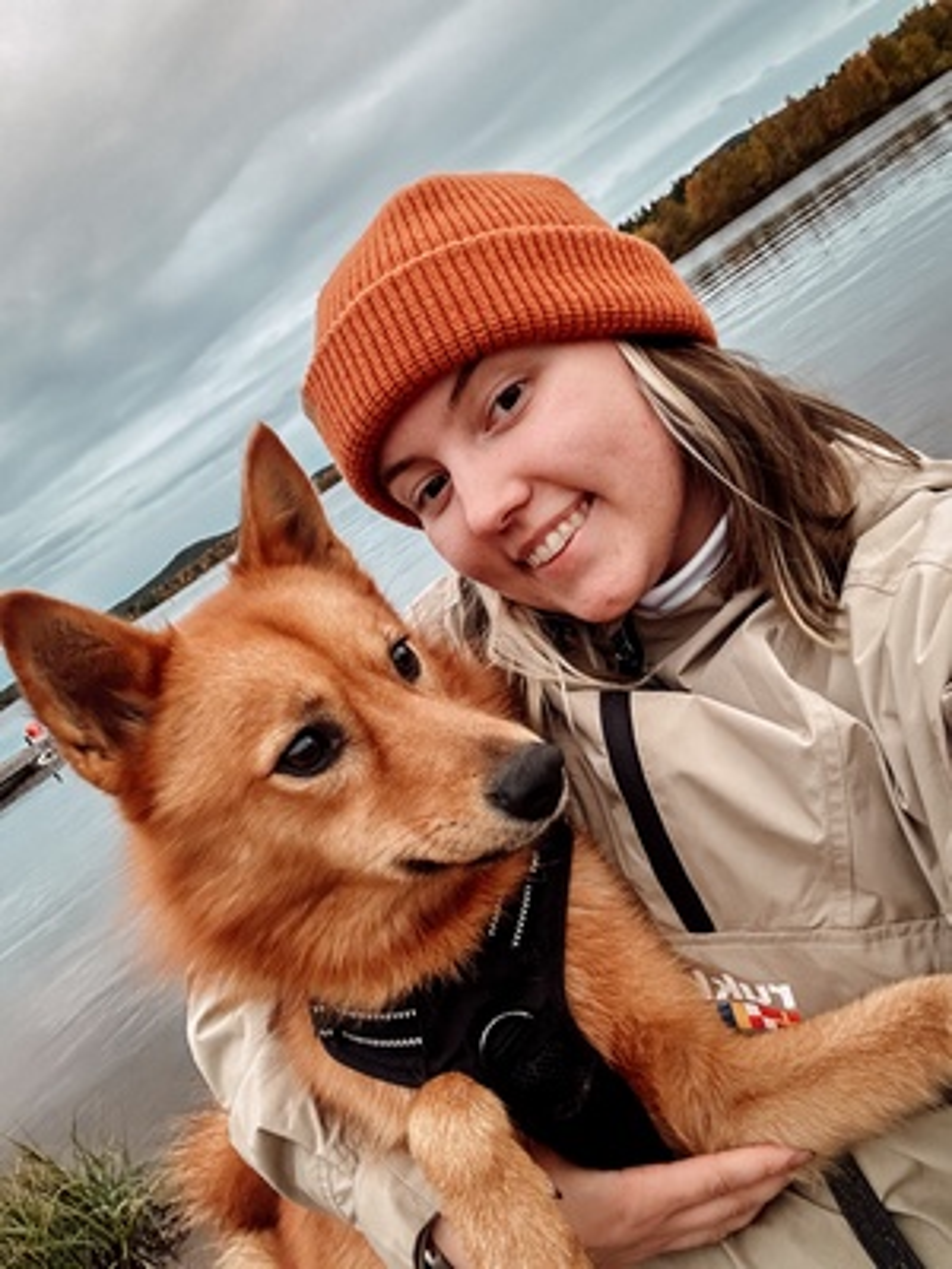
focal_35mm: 30
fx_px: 1100
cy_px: 634
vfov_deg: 60.0
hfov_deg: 46.8
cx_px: 476
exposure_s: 1/60
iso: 125
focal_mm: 2.69
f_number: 1.9
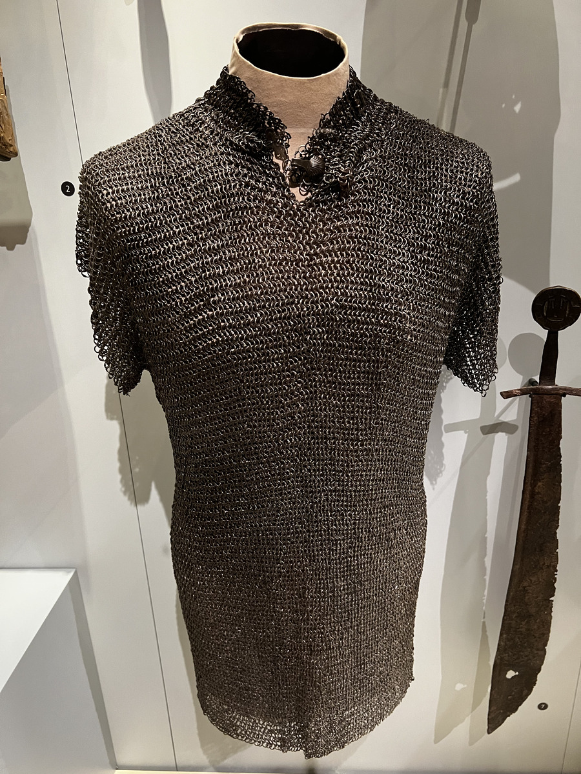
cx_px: 290
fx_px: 582
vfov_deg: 67.3
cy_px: 387
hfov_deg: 53.1
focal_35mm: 26
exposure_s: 1/38
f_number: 1.5
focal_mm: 5.7
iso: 500
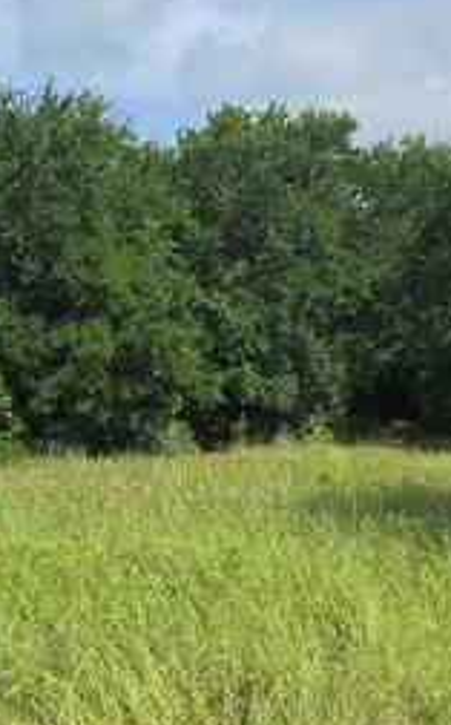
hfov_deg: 23.1
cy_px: 578
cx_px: 195
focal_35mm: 56
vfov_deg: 35.2
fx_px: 1104
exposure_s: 1/2767
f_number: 2.2
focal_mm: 2.2
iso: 50
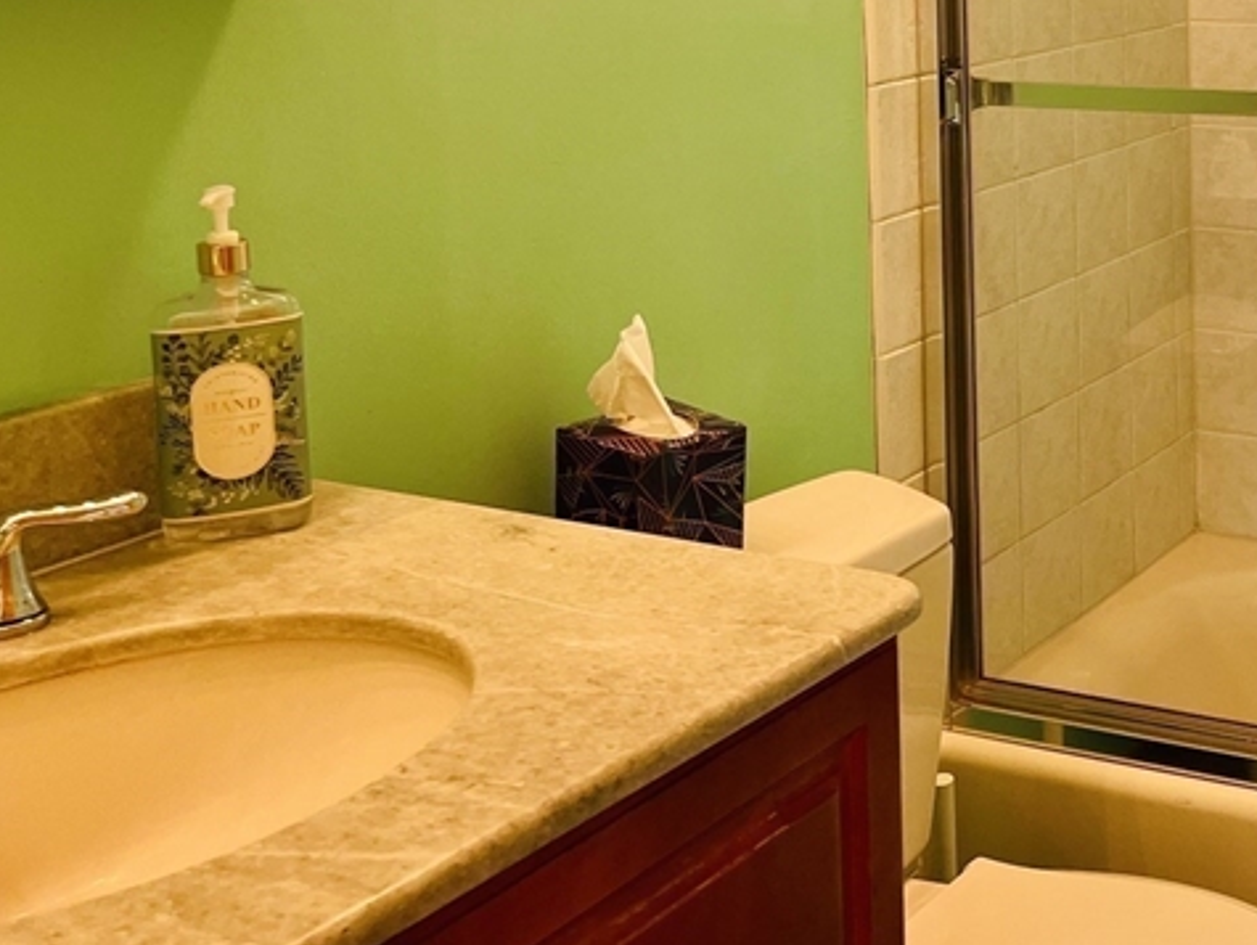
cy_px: 19
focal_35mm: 56
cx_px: 1212
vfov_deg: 25.0
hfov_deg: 32.0
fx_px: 2035
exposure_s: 1/60
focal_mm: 5.1
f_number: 1.6
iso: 64
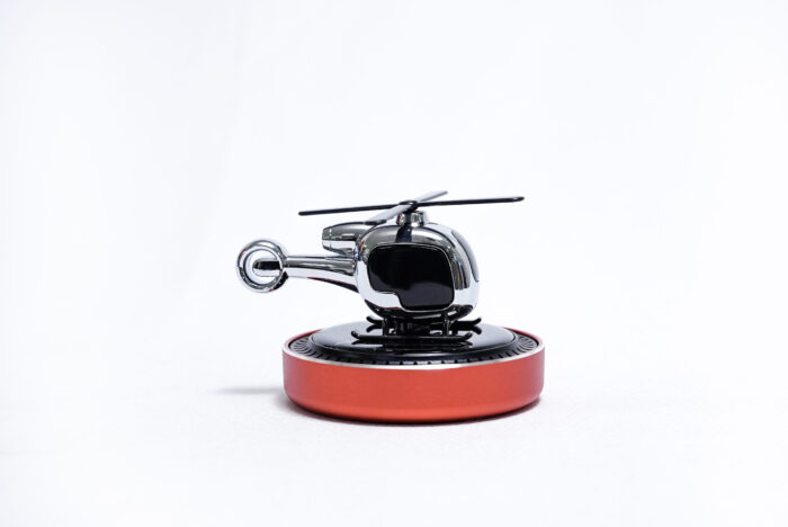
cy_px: 264
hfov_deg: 28.8
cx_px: 394
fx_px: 1533
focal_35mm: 70
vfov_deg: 19.5
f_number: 9
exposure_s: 1/250
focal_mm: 70
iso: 3200
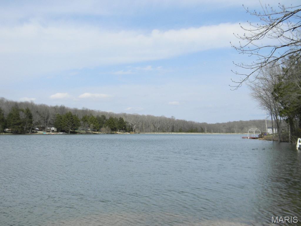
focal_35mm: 41
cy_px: 113
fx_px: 357
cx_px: 150
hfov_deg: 45.8
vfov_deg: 35.1
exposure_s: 1/260
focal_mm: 7.3
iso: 80
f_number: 7.6
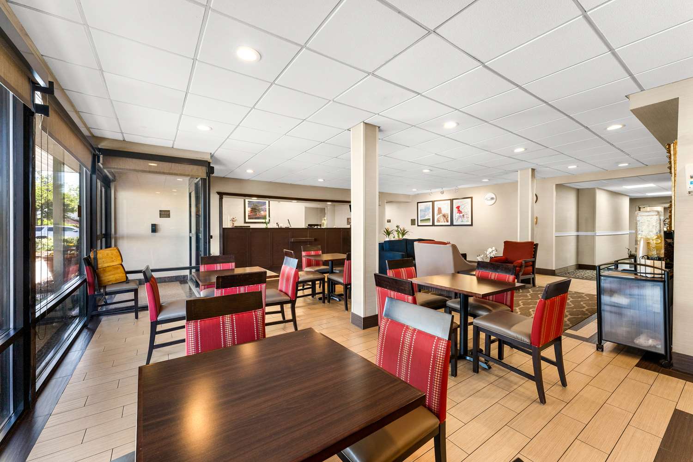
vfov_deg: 81.2
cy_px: 231
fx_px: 269
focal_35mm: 14
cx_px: 346
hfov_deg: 104.3
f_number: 8
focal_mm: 14
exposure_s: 1/15
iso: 500
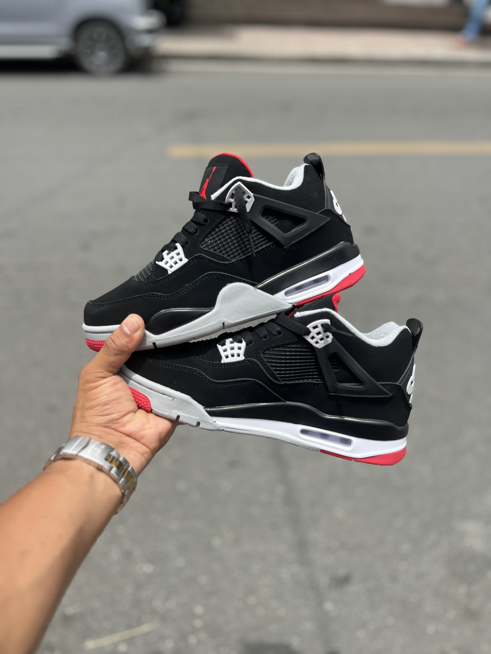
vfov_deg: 67.3
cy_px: 327
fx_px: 492
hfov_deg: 53.1
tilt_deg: -39.2
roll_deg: -0.8
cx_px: 246
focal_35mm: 26
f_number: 1.5
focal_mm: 5.7
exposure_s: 1/2695
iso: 50
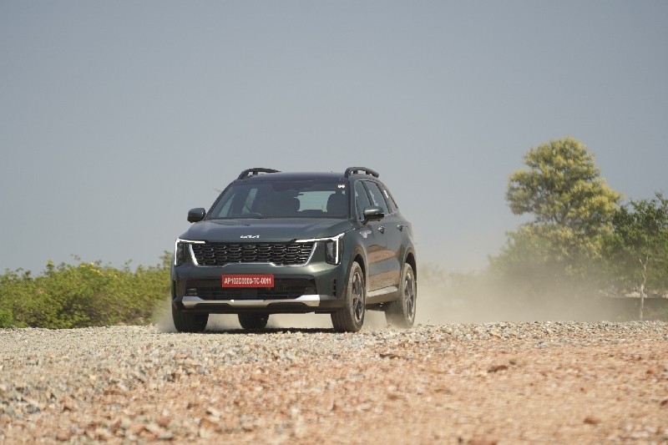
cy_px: 222
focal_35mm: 200
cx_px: 334
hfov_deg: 10.3
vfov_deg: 6.9
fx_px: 3710
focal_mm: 200
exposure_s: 1/500
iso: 100
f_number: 4
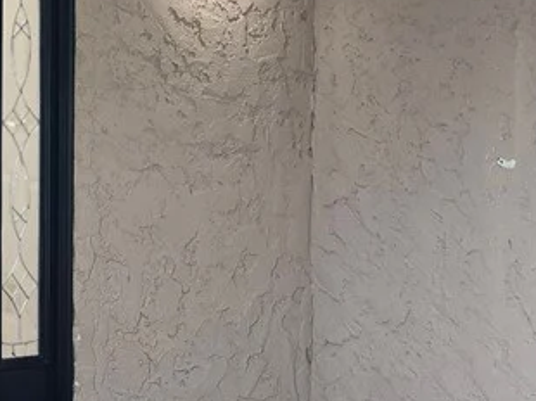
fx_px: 1176
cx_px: -40
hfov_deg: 24.2
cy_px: 85
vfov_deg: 19.2
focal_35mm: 76
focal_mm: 5.4
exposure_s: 1/120
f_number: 1.8
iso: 250
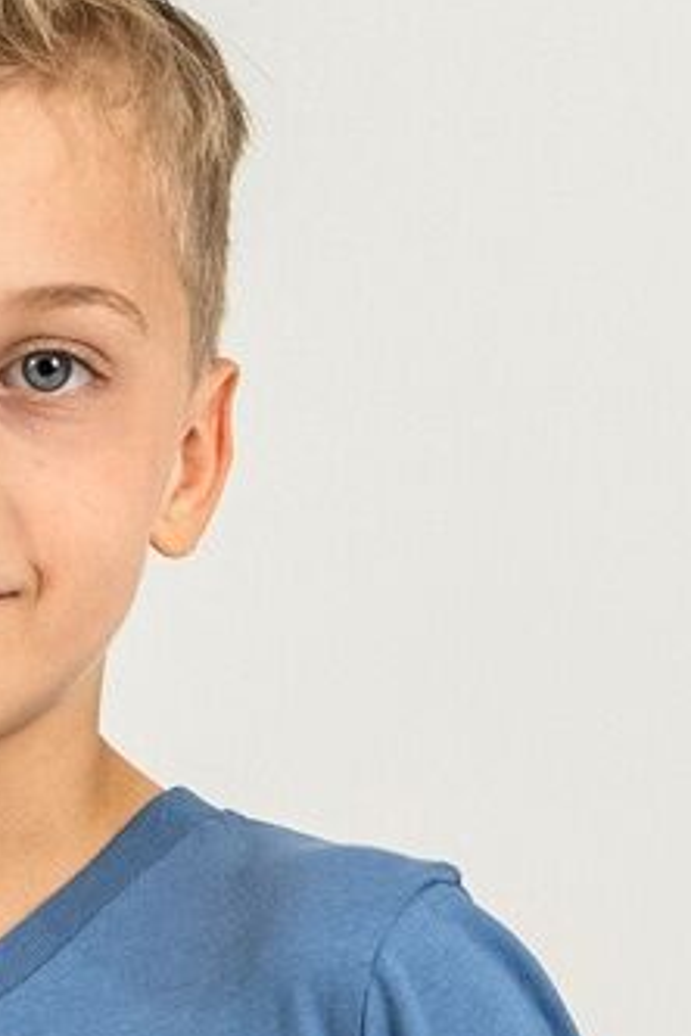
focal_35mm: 665
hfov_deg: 2.1
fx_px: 19145
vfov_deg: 3.1
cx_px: 149
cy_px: 2340
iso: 250
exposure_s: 1/160
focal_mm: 82
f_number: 7.1
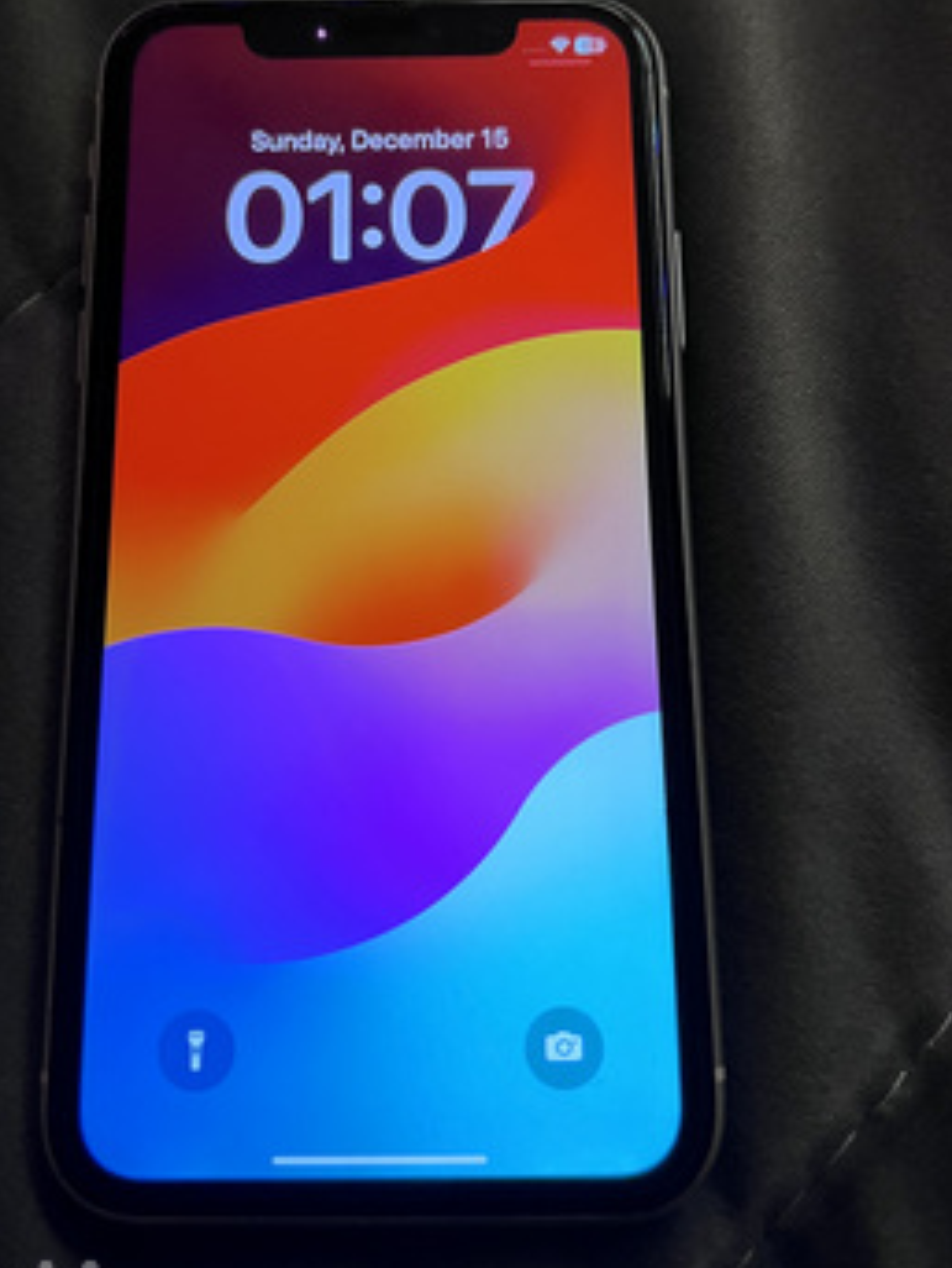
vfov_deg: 48.6
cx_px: 424
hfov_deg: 37.7
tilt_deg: -74.0
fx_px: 1392
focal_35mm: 38
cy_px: 497
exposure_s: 1/60
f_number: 1.5
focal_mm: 5.7
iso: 250
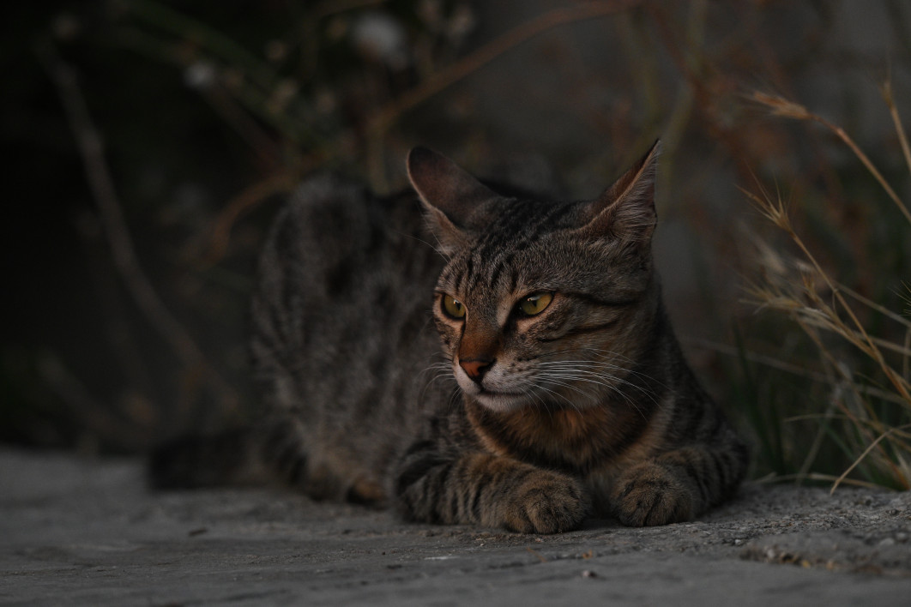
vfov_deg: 3.7
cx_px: 456
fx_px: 9362
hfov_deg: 5.6
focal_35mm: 370
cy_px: 304
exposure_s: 1/400
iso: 3200
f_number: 6
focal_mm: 370
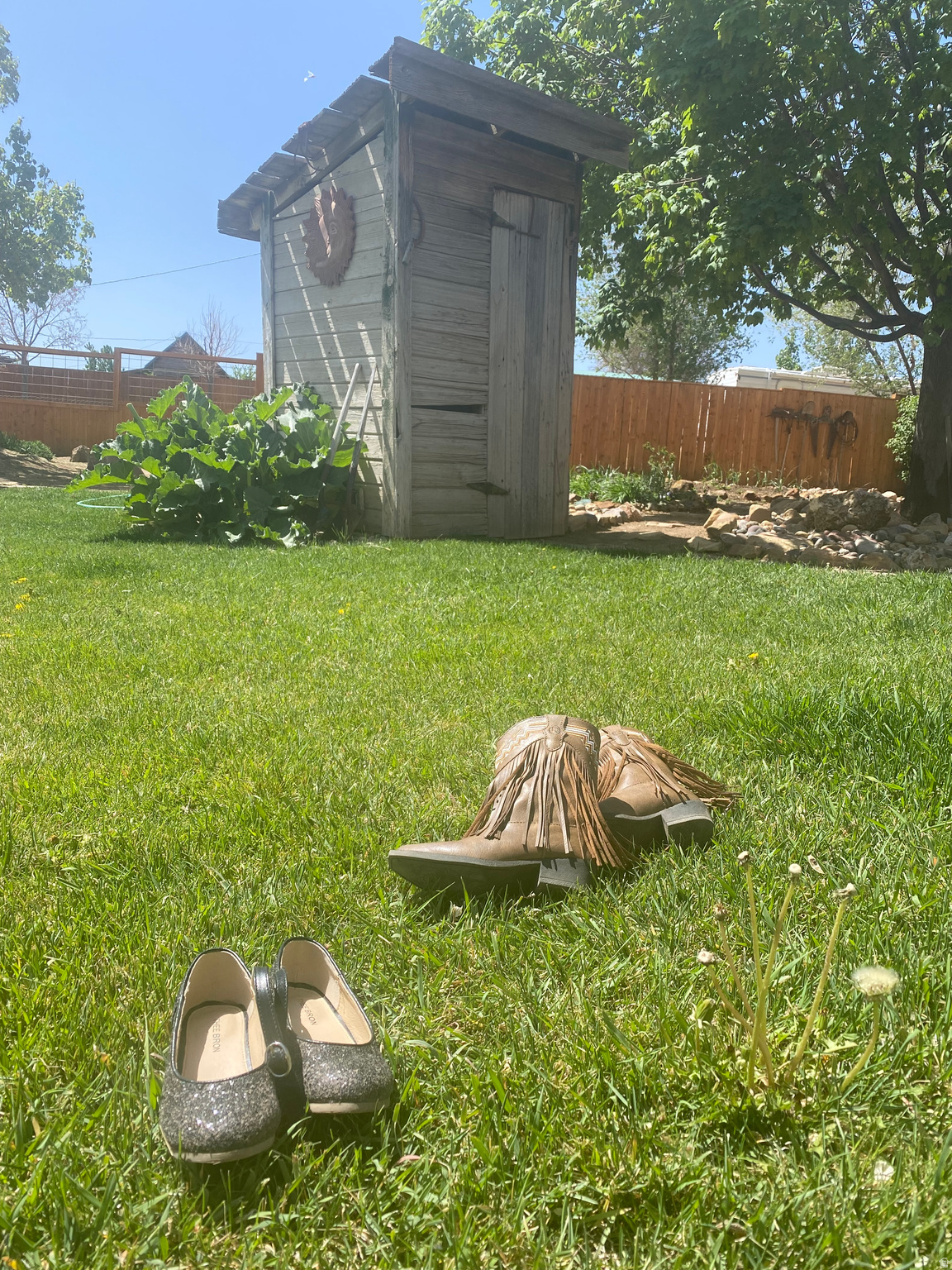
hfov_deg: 53.1
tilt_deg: -7.3
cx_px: 476
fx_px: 953
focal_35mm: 26
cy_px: 635
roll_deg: -3.6
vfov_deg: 67.3
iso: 32
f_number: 1.8
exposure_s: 1/1565
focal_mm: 4.25
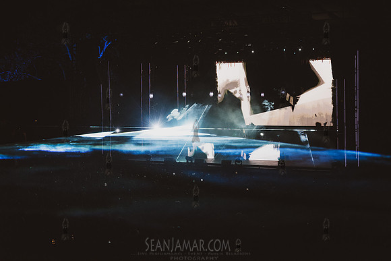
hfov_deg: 38.0
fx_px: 567
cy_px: 130
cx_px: 196
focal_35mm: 52
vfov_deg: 25.9
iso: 6400
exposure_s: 1/500
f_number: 4.5
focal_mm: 52
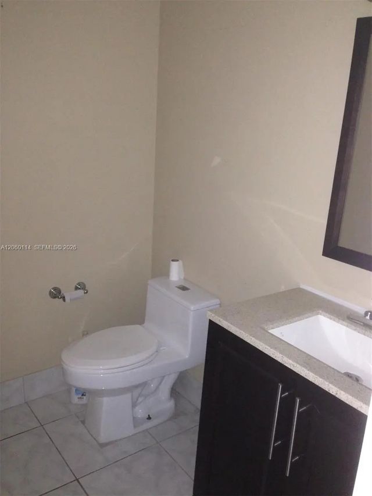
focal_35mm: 33
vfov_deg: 55.3
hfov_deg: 43.0
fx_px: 473
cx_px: 186
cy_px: 248
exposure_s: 1/16
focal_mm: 4.12
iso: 250
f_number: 2.4
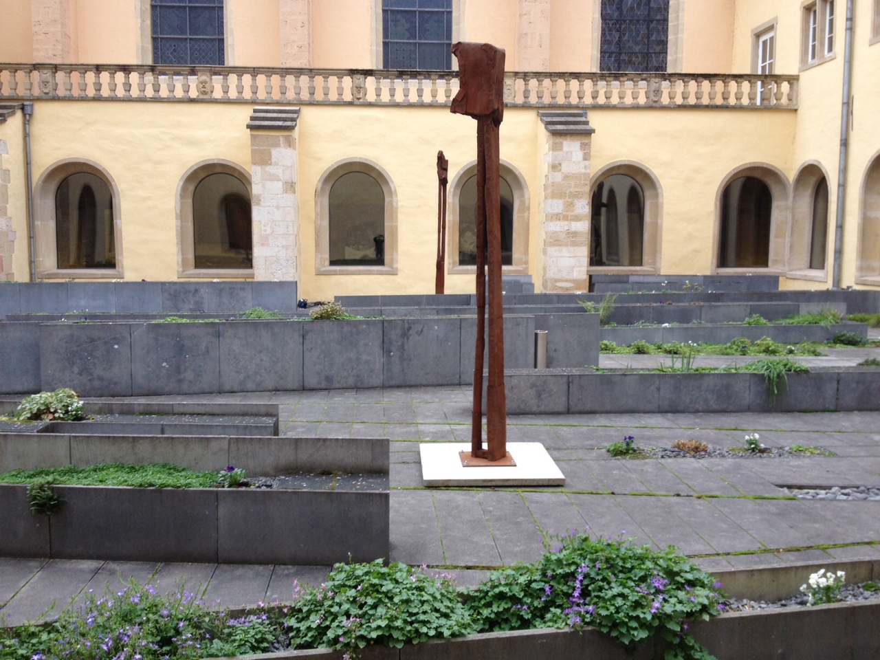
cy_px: 330
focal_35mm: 35
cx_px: 440
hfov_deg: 52.6
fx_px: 890
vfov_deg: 40.7
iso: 50
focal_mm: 4.28
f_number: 2.4
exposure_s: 1/120
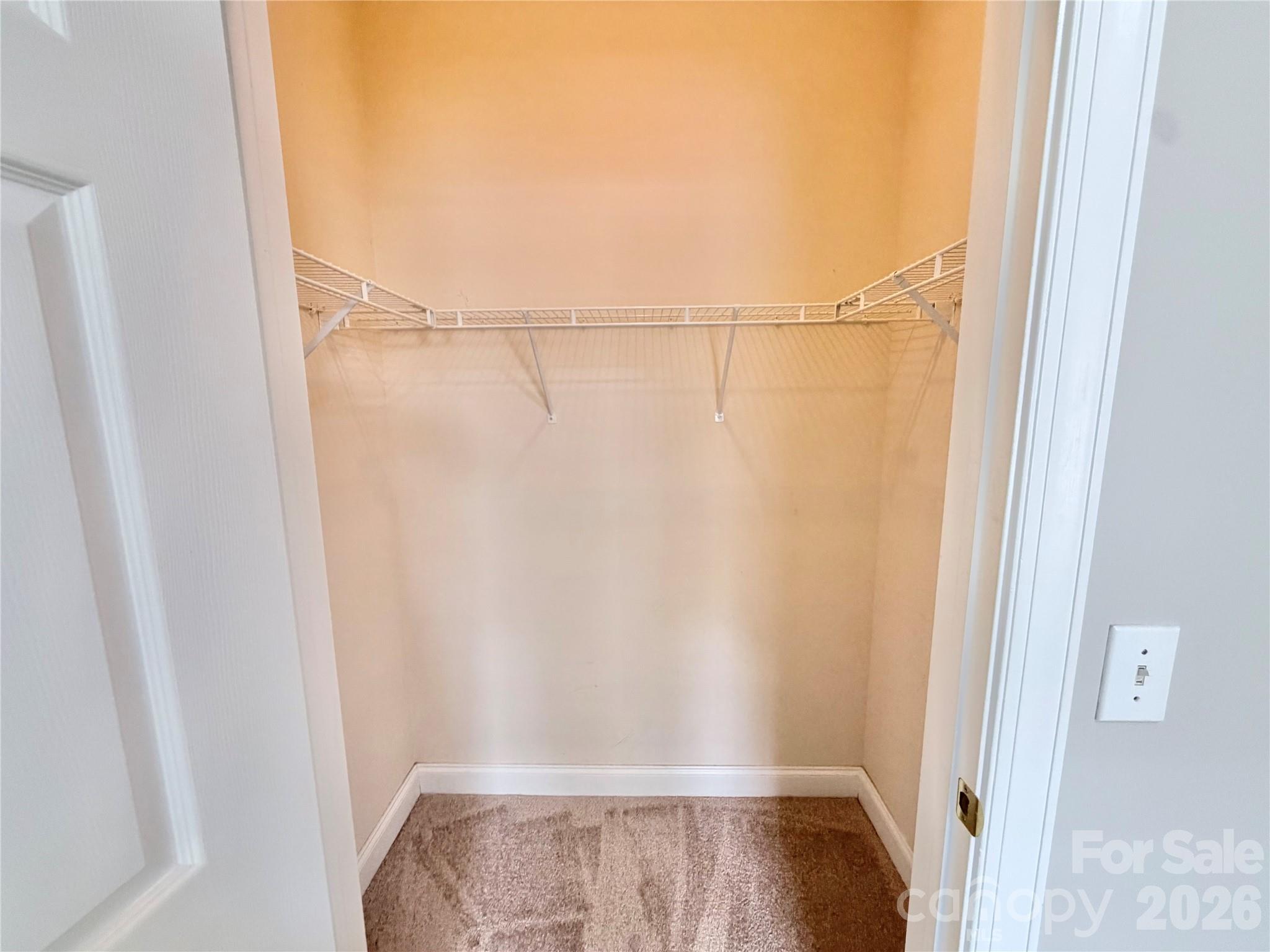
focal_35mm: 14
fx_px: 514
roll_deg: +1.0
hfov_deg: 102.1
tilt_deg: -8.6
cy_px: 476
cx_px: 635
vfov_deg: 85.7
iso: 320
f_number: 2.2
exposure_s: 1/120
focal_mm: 2.22
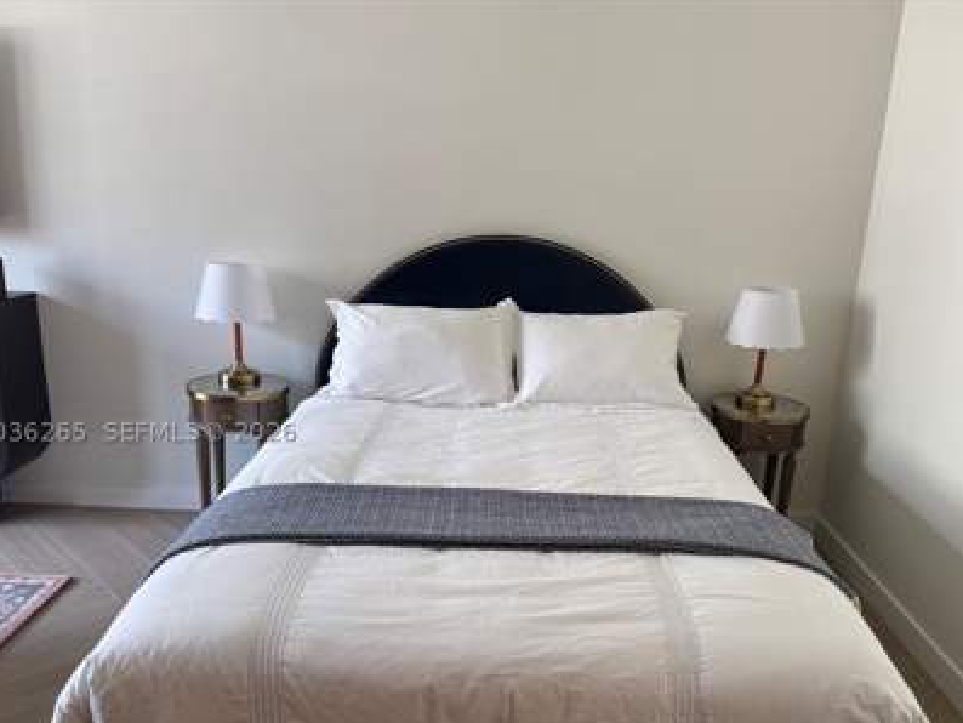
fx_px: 807
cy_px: 432
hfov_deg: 61.6
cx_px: 519
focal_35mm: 29
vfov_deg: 48.0
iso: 125
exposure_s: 1/60
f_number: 1.78
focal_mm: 6.76
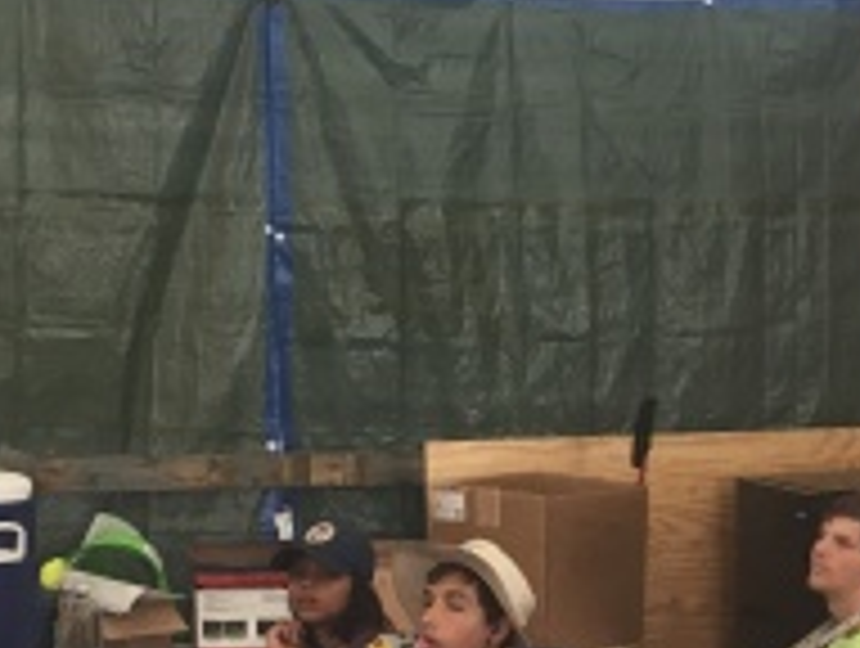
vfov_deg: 14.9
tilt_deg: -6.5
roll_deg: +3.0
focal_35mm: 97
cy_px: 702
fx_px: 2414
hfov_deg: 19.9
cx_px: 707
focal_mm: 4.15
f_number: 2.2
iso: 25
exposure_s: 1/30
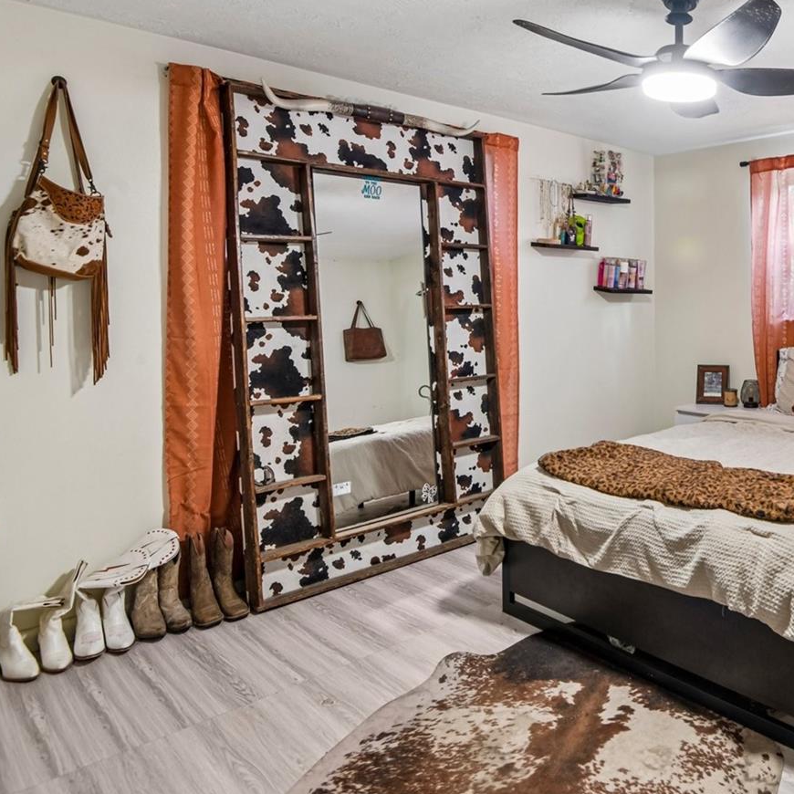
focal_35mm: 25
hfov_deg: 55.8
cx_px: 693
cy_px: 319
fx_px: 649
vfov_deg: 62.4
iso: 400
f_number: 8
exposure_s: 1/4
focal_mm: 16
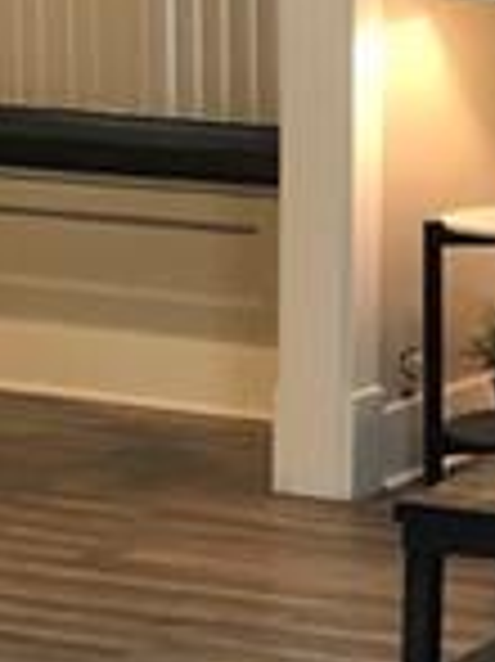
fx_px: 2788
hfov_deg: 9.6
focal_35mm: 146
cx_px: 927
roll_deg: -3.0
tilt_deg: -9.7
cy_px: 378
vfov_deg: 13.5
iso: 80
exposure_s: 1/15
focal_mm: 3.99
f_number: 1.8
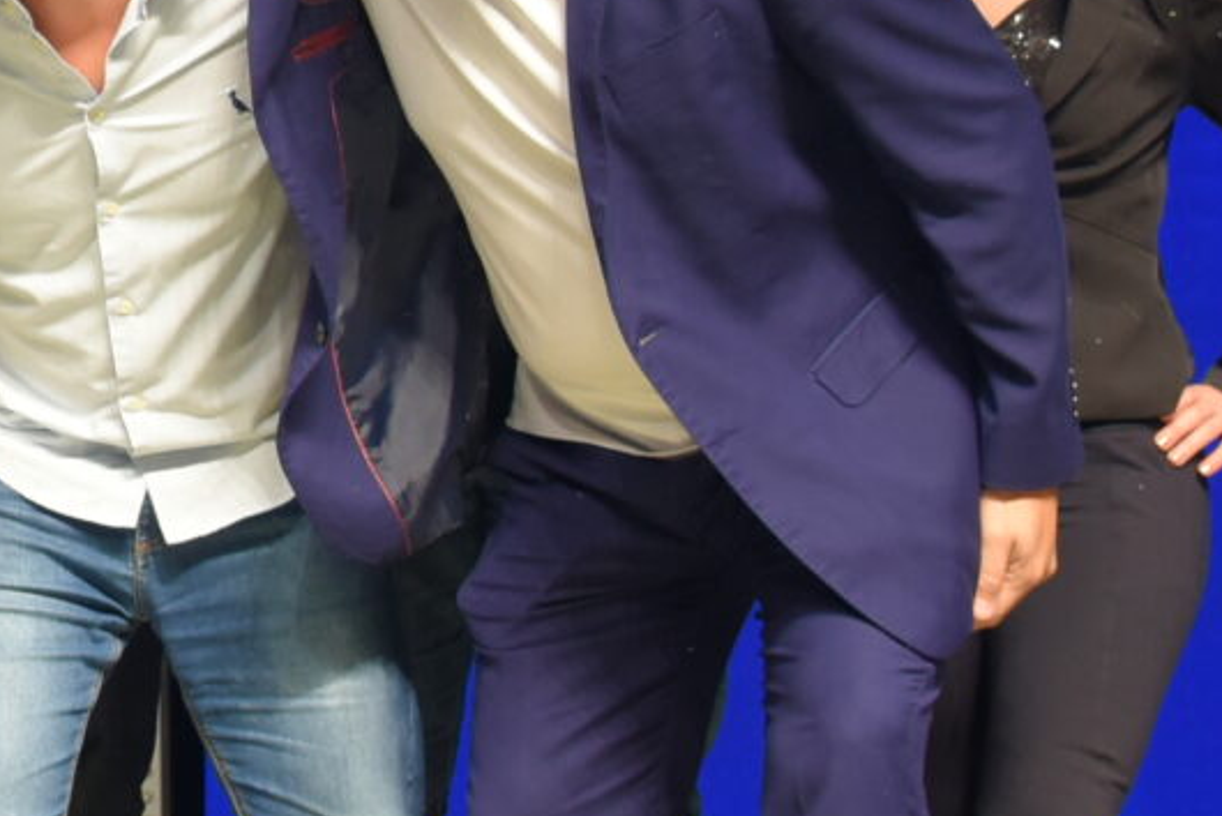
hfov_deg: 11.4
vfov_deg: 8.0
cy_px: -243
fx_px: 5739
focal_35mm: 169
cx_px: -908
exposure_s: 1/100
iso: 800
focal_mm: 35
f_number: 5
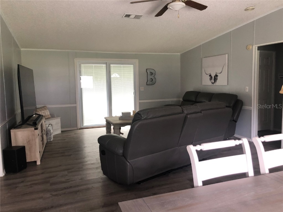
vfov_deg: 49.7
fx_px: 229
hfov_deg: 63.4
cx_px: 142
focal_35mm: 28
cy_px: 106
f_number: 1.8
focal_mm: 3.99
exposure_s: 1/15
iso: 40
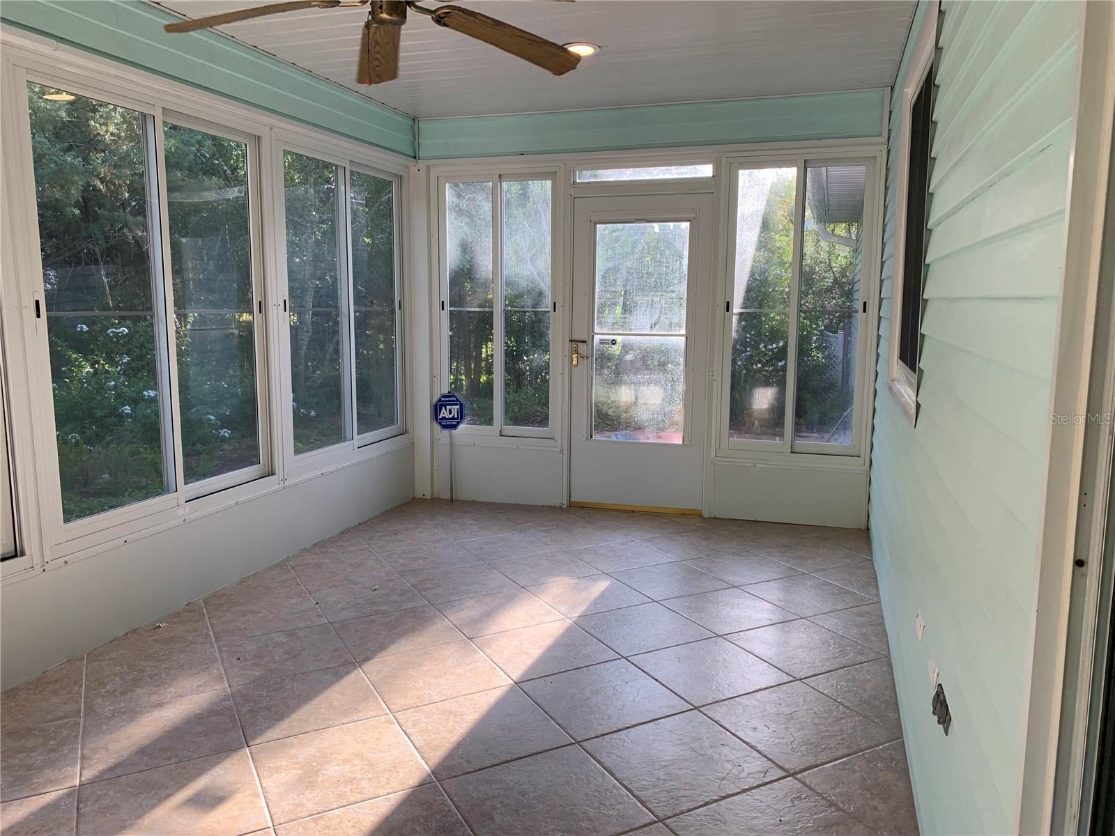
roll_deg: -1.3
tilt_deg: -6.7
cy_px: 418
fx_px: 837
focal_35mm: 26
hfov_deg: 67.3
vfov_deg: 53.1
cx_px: 558
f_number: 1.8
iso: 25
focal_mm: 4.25
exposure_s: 1/122
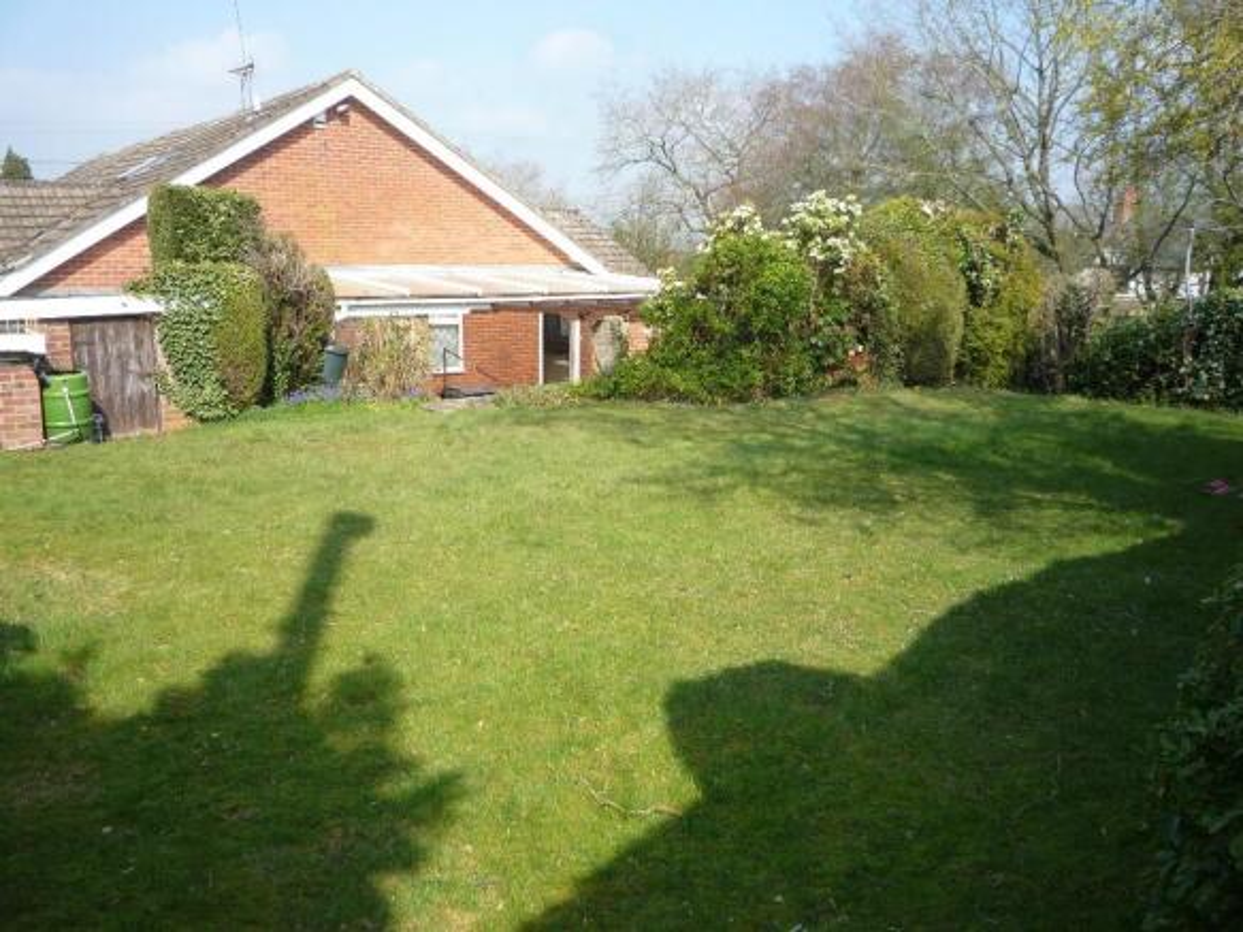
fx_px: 1077
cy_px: 466
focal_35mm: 30
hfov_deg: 60.0
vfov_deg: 46.8
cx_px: 622
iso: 100
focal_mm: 5.2
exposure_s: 1/400
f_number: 4
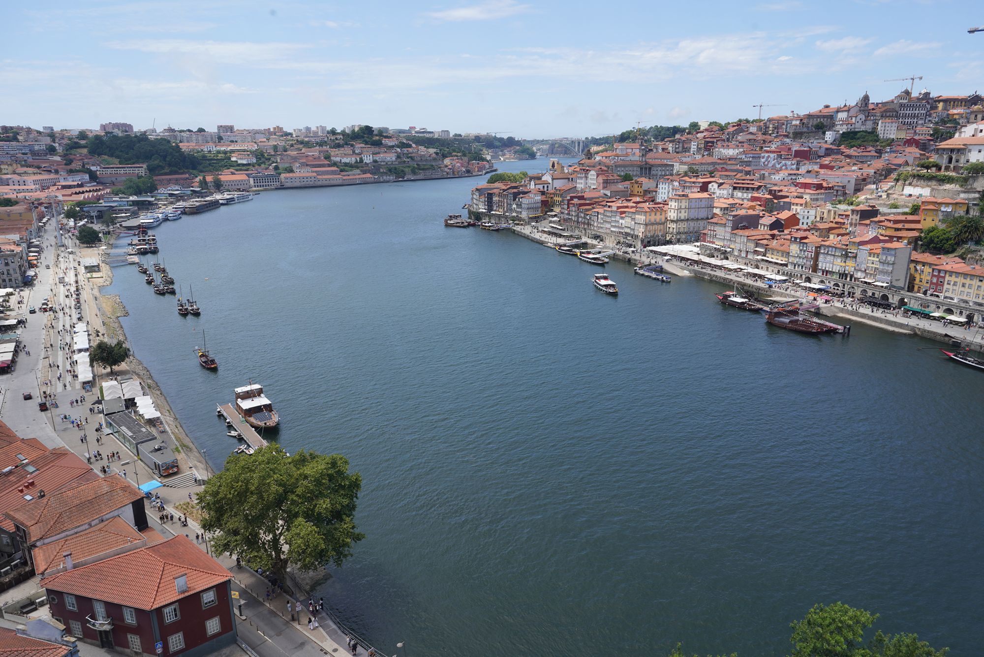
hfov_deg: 73.7
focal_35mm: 24
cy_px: 328
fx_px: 656
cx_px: 492
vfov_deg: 53.1
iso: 100
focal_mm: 24
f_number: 13
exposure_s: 1/100
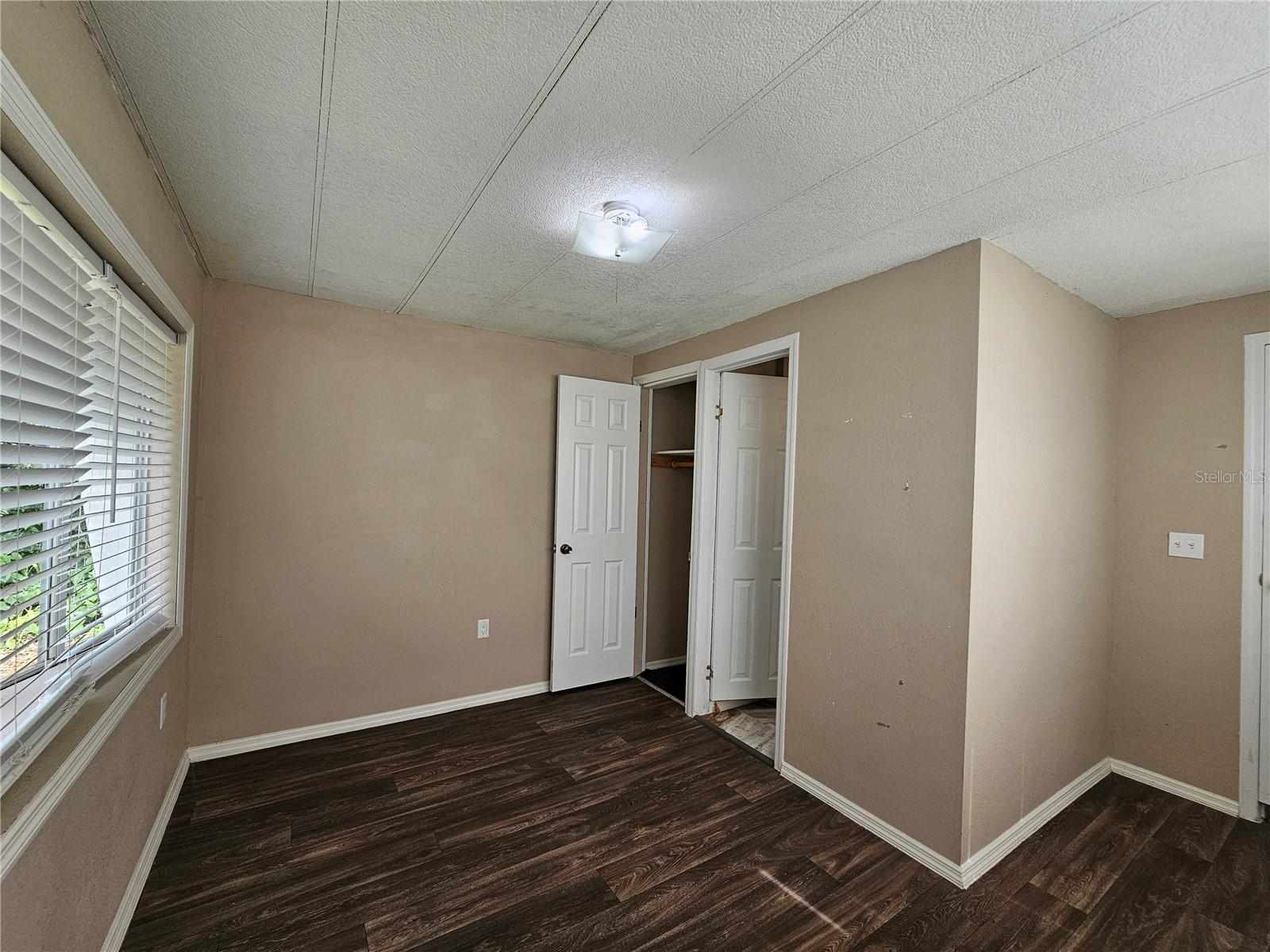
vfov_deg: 89.9
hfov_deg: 106.2
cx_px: 635
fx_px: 477
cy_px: 476
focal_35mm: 13
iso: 64
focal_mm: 2.2
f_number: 2.2
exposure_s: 1/120
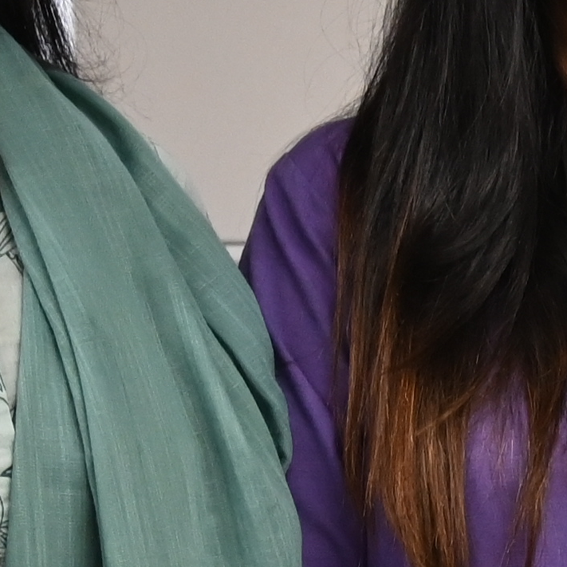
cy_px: 663
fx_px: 4218
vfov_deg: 7.6
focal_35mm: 228
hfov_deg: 7.0
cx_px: 1609
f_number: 5.6
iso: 1600
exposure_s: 1/125
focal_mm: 31.5
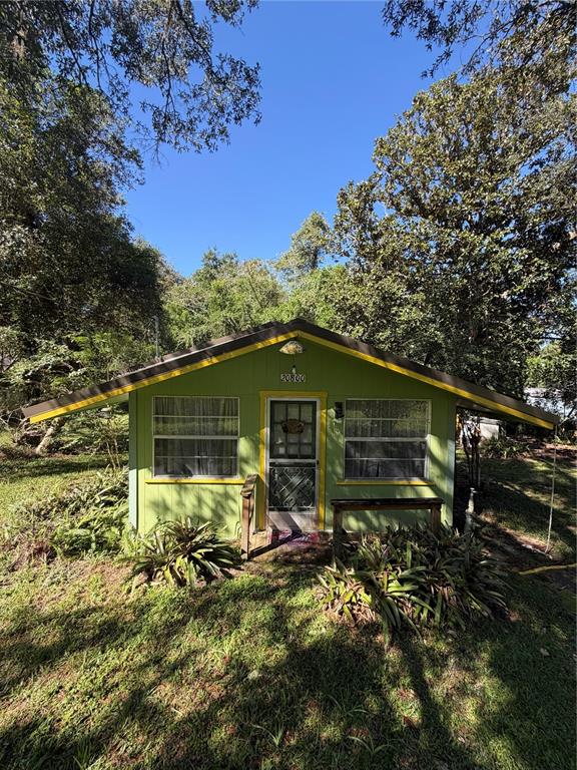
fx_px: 311
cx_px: 288
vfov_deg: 102.1
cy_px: 385
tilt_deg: -1.8
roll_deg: -0.3
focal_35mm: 14
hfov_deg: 85.7
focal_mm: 2.22
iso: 64
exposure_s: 1/502
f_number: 2.2
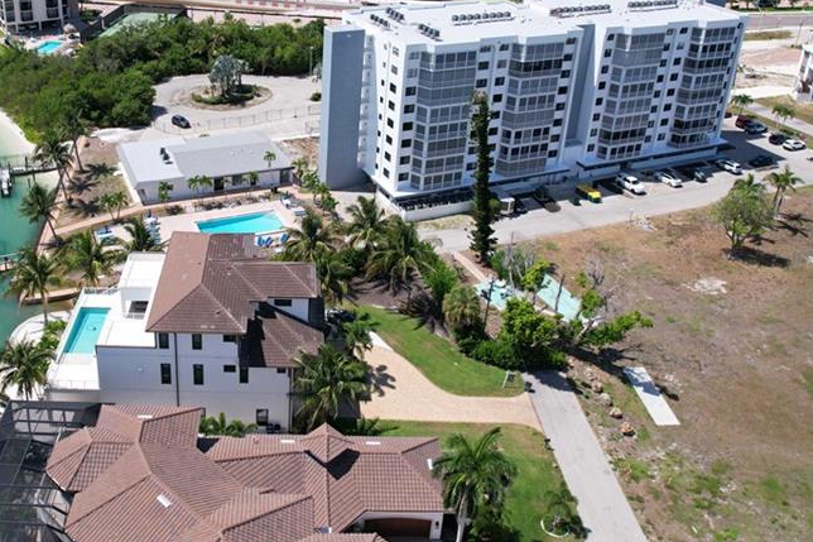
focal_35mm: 35
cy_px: 155
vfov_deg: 37.2
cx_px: 282
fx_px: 790
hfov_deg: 53.5
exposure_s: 1/2500
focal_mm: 8.38
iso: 130
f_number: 2.8
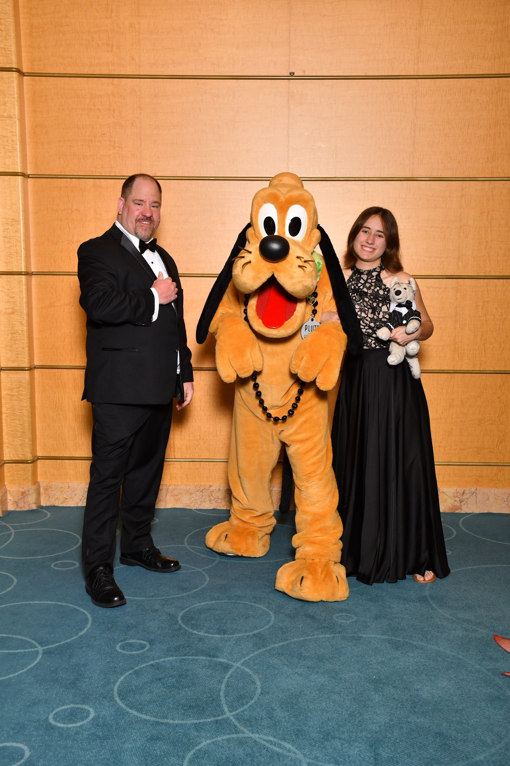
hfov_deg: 29.9
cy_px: 383
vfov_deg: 43.6
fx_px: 956
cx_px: 255
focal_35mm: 45
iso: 500
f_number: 6.3
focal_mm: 30
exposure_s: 1/125
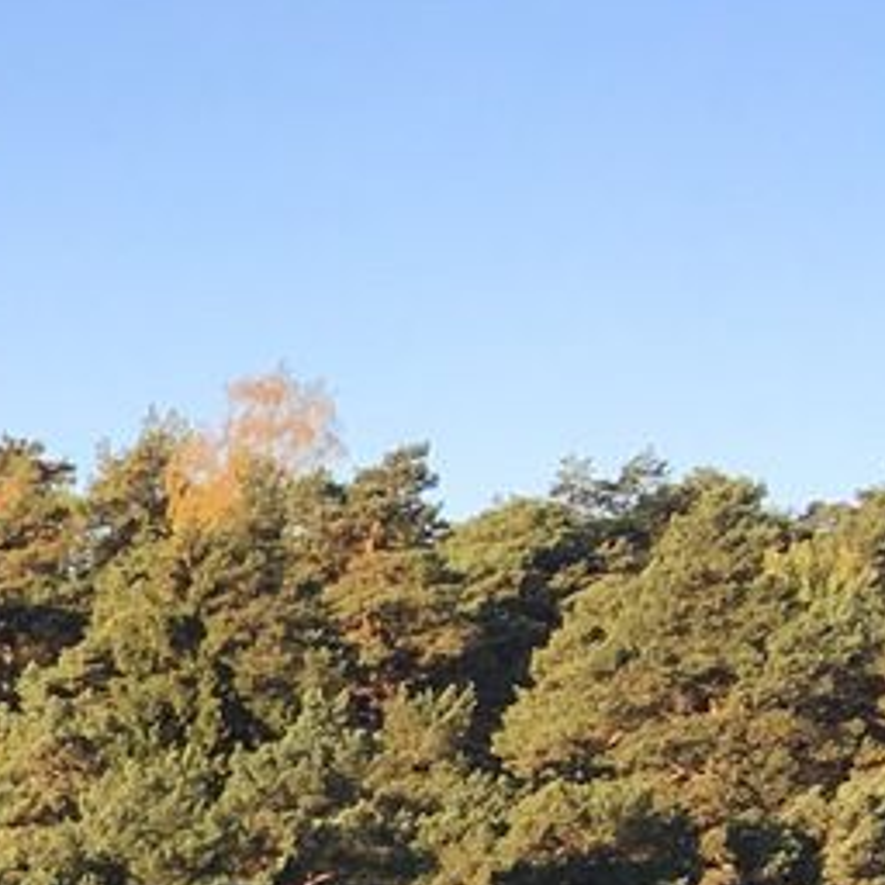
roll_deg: -0.6
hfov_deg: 8.8
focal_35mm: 160
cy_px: 1784
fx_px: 4628
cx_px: -1874
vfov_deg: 10.1
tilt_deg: -11.9
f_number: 2.2
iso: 25
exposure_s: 1/615
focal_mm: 4.15
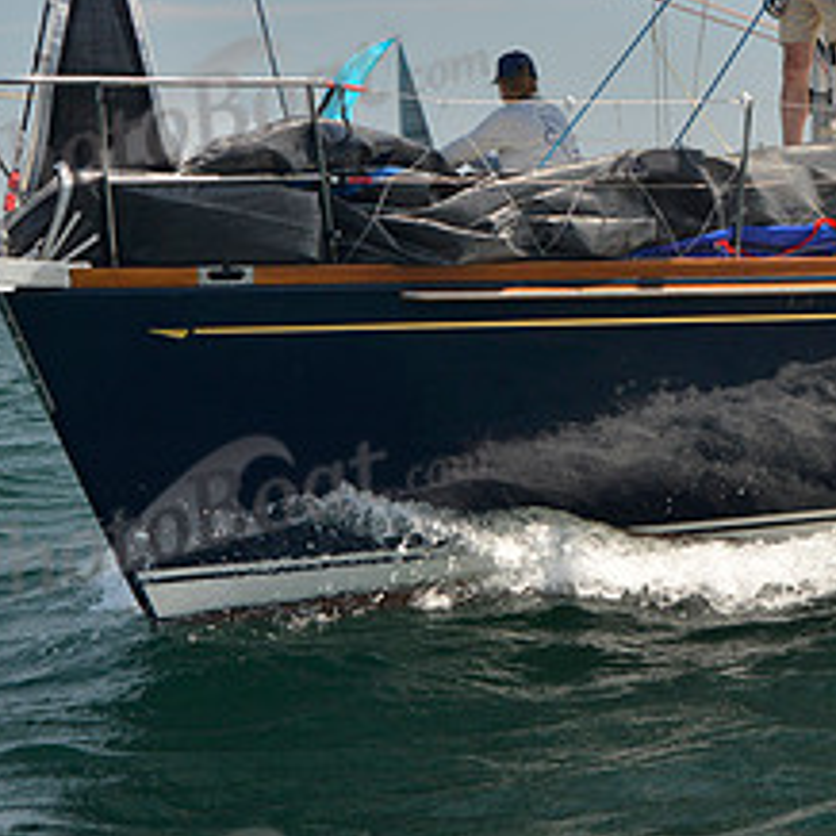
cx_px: 690
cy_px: 263
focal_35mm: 158
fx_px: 4317
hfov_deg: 11.0
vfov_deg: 11.0
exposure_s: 1/800
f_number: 5.6
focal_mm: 70
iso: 400
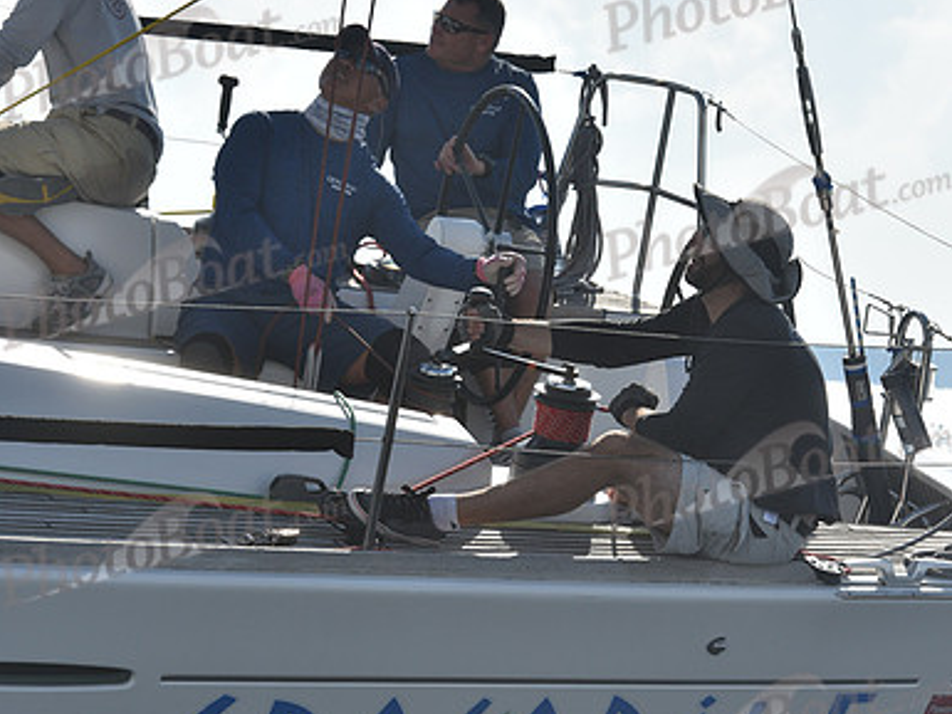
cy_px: 380
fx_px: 6382
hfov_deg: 8.5
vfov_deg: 6.4
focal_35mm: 232
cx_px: 476
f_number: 8
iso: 250
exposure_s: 1/1250
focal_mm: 160
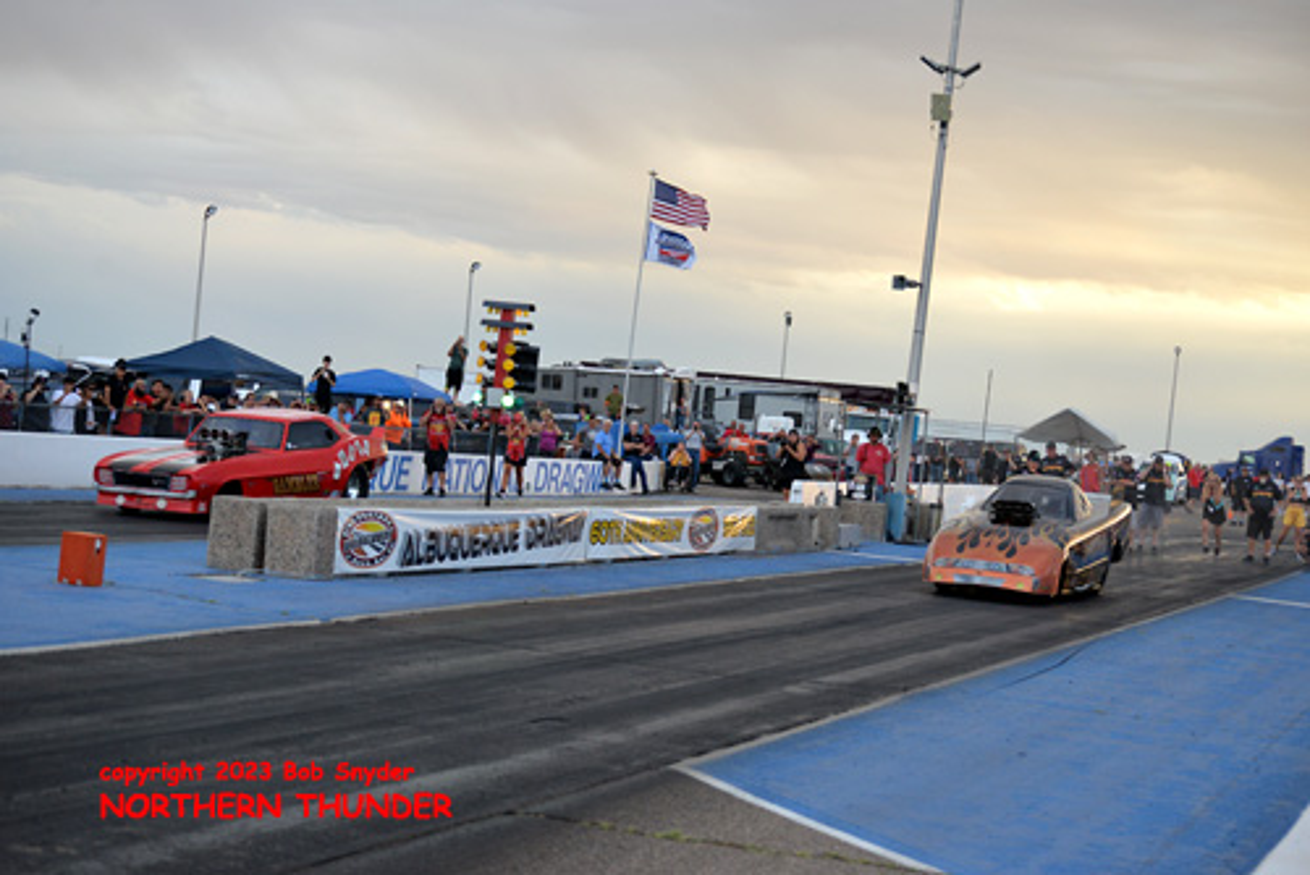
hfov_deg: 28.8
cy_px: 438
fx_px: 2549
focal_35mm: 70
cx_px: 655
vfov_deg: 19.5
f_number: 4.5
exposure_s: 1/500
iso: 1000
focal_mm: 70
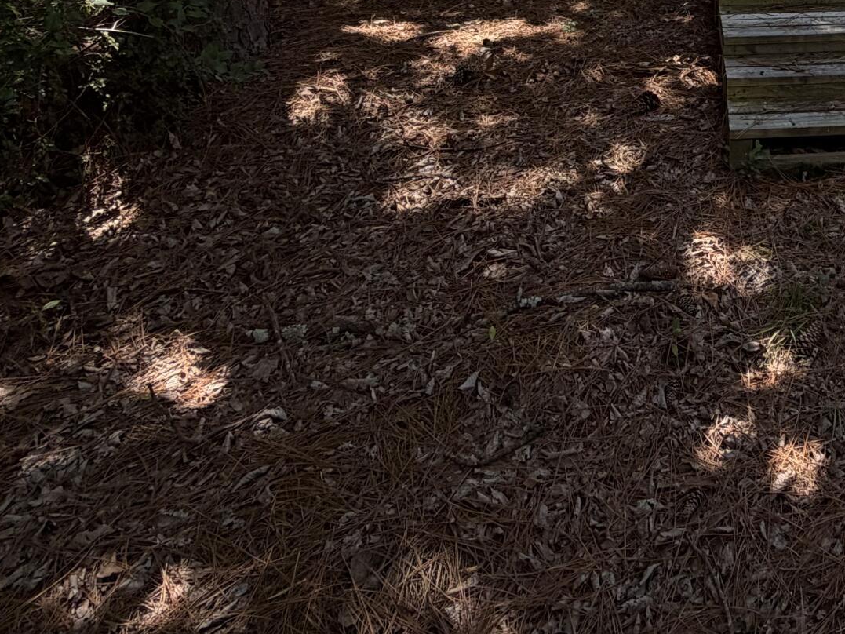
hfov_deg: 42.6
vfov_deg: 29.0
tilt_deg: +1.2
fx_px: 952
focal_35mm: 39
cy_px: -215
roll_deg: +0.3
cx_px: 807
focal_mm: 2.22
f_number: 2.2
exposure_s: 1/502
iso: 50
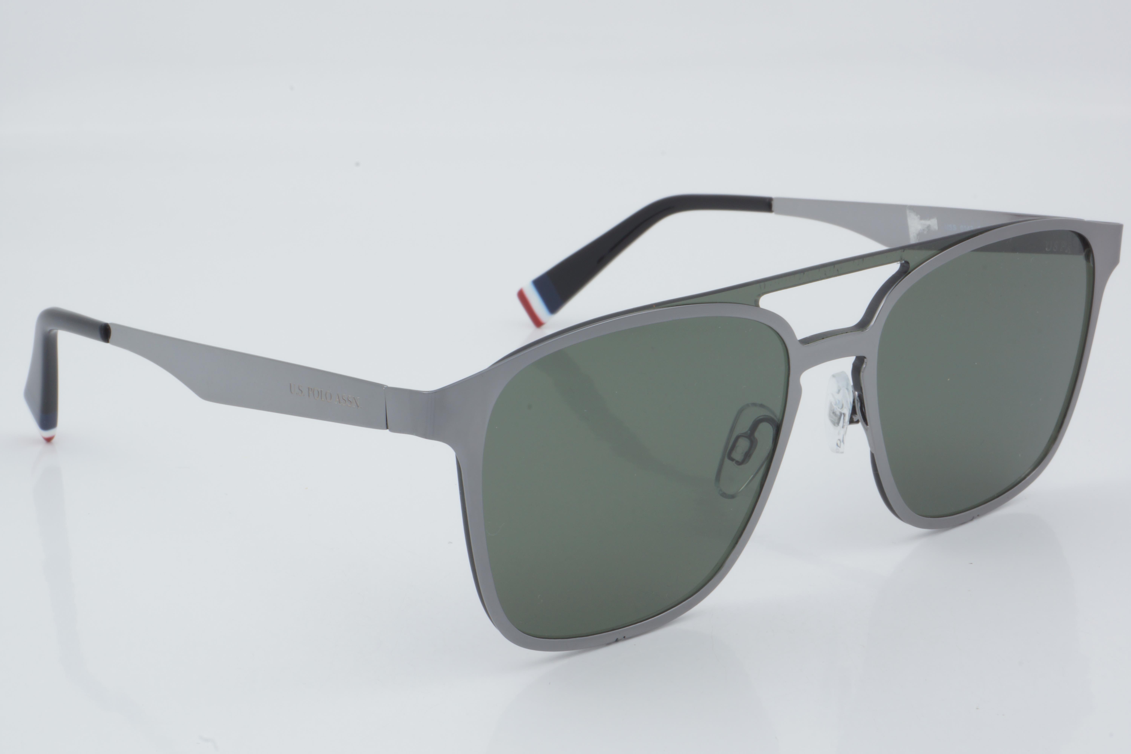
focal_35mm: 75
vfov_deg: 18.2
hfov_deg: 27.0
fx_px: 2356
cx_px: 566
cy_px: 377
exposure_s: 1/3
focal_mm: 50
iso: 100
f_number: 32
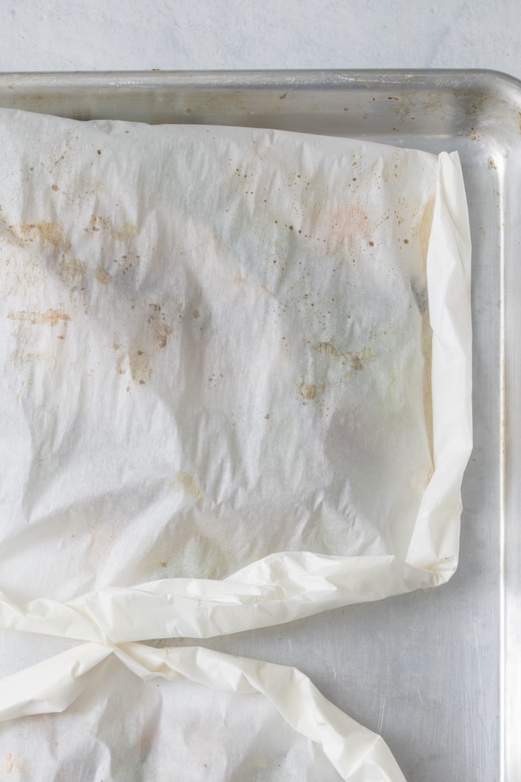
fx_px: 1476
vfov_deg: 29.0
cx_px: 160
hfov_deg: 19.9
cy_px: 628
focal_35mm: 68
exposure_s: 1/200
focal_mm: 40
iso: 250
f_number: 16
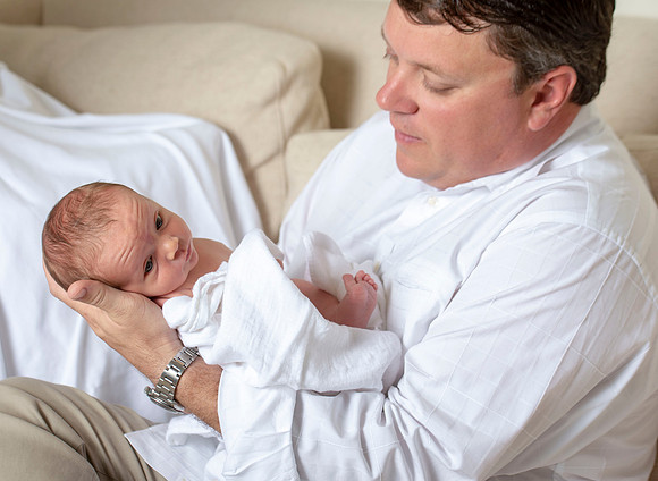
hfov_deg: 23.7
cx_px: 306
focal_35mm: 83
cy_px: 243
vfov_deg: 17.4
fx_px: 1568
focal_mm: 70
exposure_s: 1/160
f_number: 5.6
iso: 200
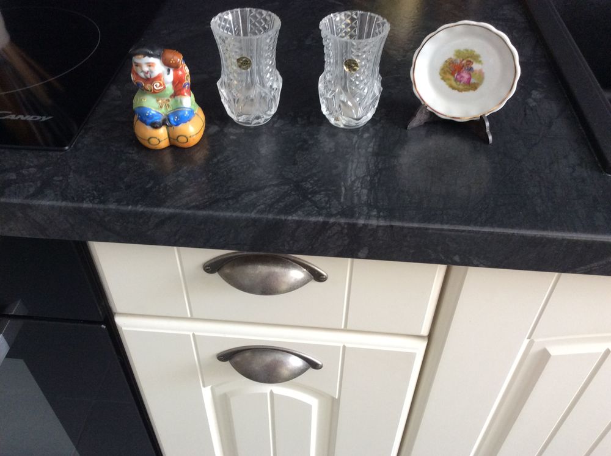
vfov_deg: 44.1
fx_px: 564
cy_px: 228
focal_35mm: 32
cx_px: 306
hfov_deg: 56.9
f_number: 2.4
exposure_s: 1/25
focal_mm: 3.3
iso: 100
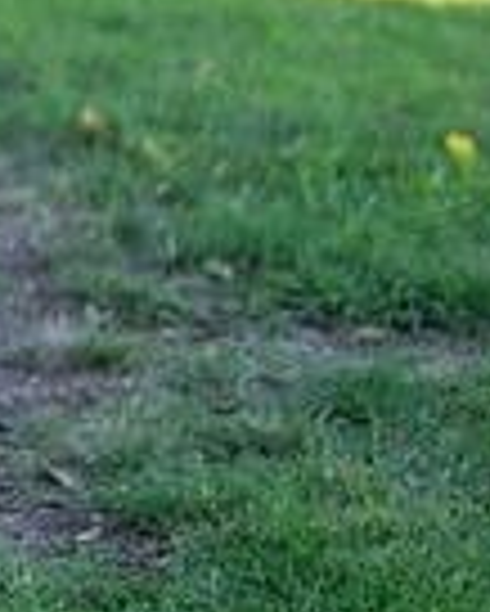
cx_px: -762
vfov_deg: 7.9
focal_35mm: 241
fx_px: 4364
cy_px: -181
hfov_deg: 6.1
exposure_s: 1/1250
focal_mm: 50
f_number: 1.2
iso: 100
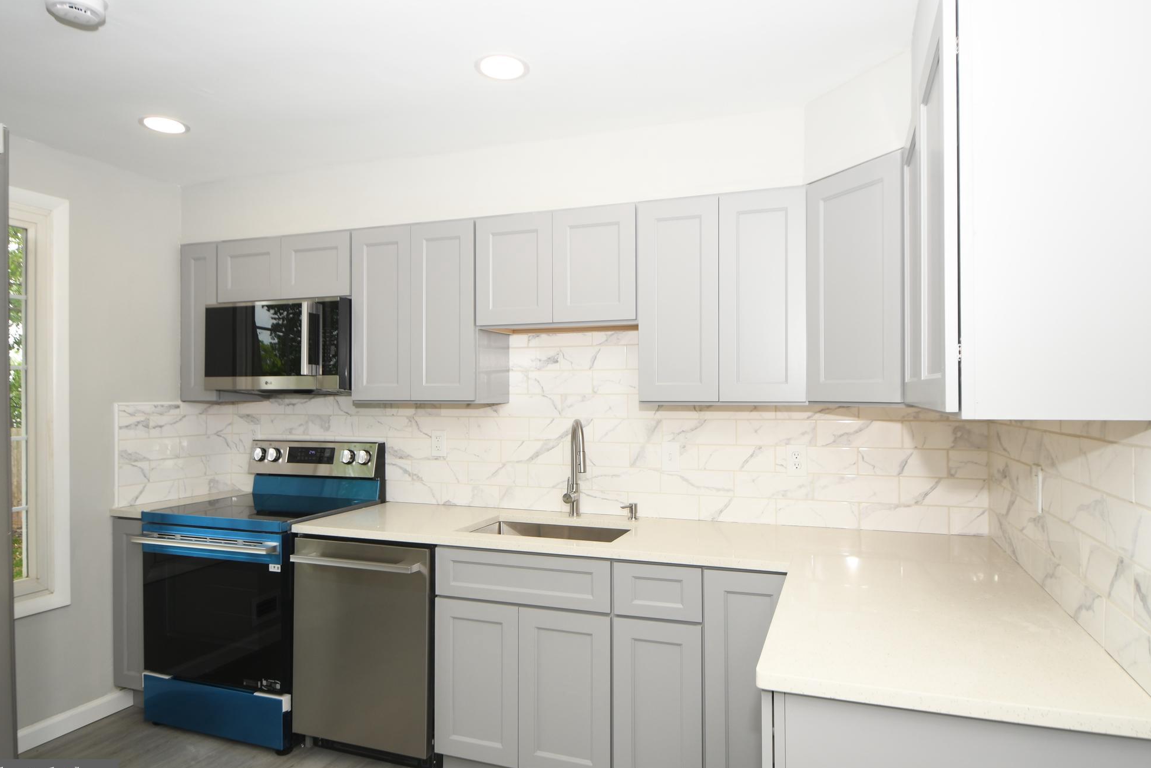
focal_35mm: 22
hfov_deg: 78.6
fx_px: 703
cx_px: 591
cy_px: 400
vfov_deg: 57.2
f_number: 5
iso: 200
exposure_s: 1/100
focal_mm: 14
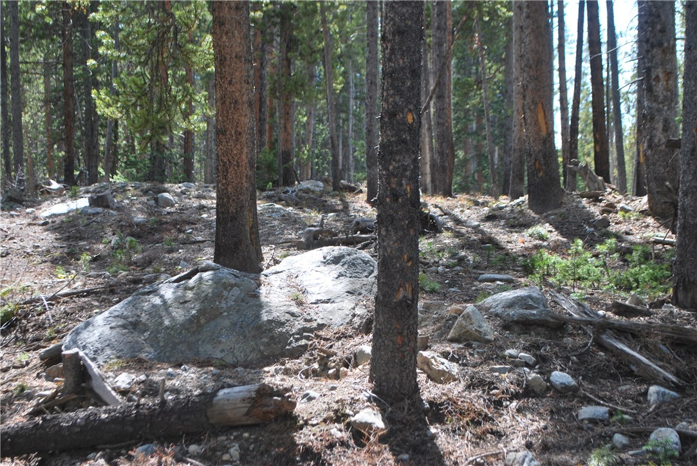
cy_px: 233
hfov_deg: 35.0
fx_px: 1104
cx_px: 348
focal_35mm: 57
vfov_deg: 23.8
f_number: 5.6
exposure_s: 1/125
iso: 125
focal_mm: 38
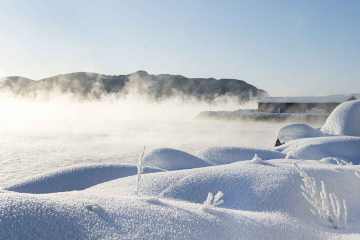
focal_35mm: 45
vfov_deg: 29.9
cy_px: 117
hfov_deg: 43.6
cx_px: 182
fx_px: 450
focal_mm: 43
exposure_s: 1/400
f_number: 9
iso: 100
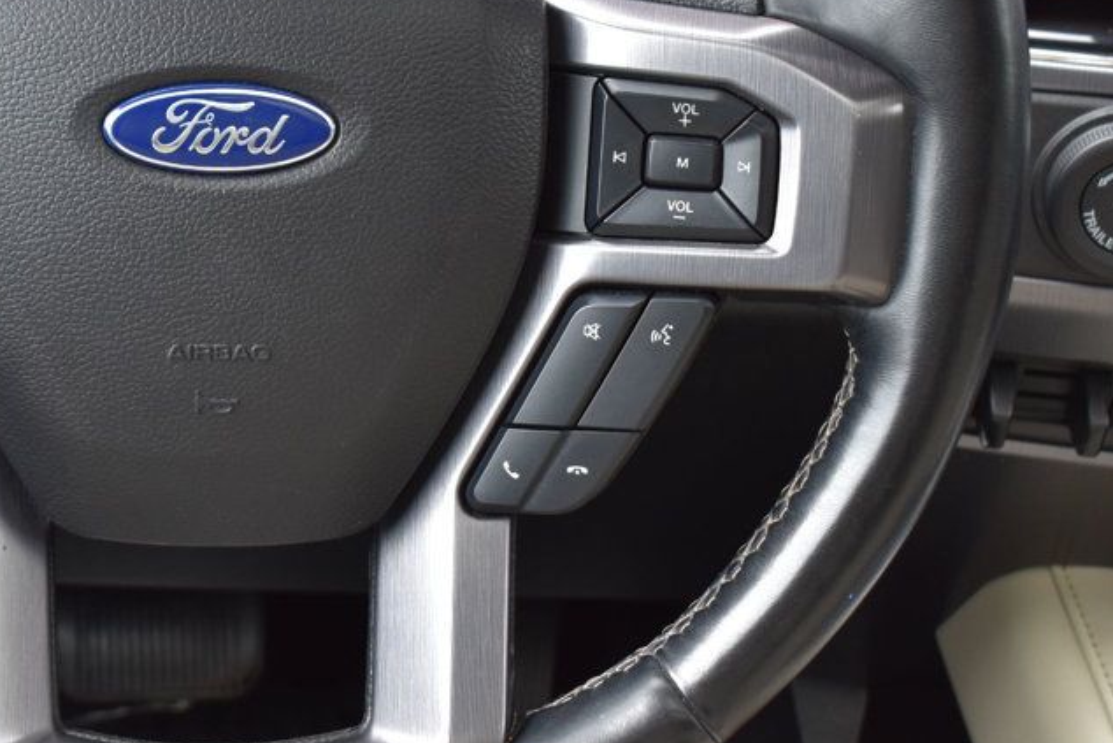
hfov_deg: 21.9
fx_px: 2845
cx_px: 232
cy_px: 293
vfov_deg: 14.9
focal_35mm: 92
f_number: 7.1
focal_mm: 38
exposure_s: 1/40
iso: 400
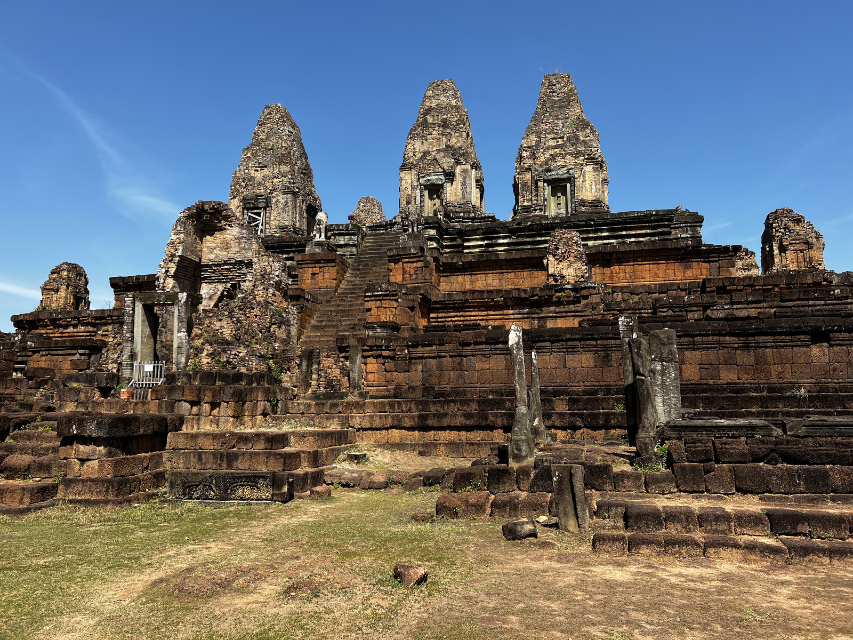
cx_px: 426
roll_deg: +0.4
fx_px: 641
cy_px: 320
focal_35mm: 26
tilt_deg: +8.3
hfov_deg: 67.3
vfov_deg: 53.1
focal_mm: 5.7
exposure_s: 1/2841
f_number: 1.5
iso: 50
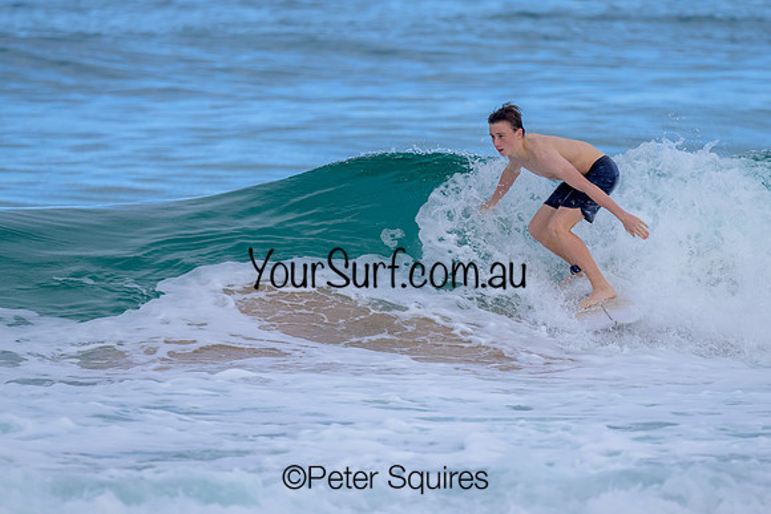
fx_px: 19956
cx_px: 449
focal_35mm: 932
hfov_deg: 2.2
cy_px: 238
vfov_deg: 1.5
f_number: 6.3
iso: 640
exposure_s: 1/2000
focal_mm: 800
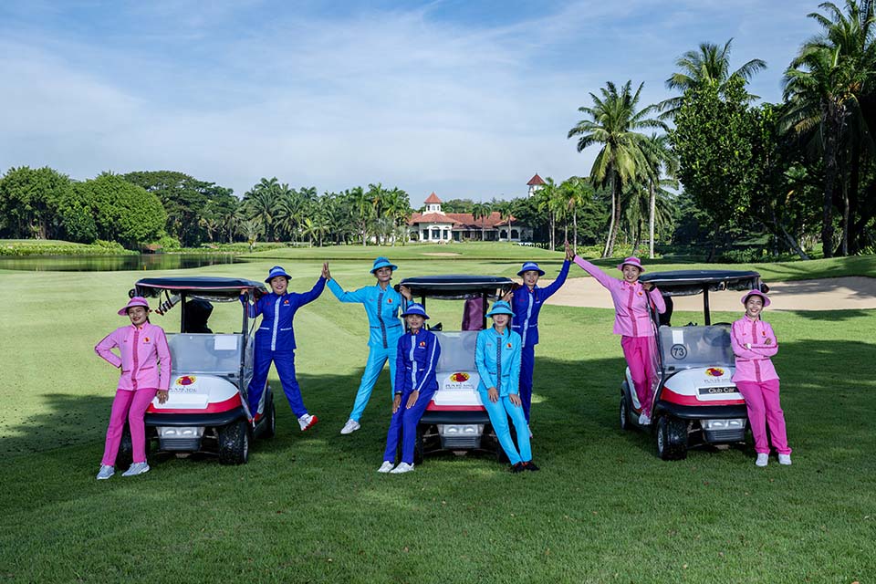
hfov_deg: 55.1
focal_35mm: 34
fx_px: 839
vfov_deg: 38.4
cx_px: 438
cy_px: 292
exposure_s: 1/200
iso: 64
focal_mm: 34.5
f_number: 8
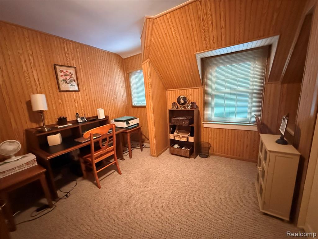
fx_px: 129
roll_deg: +3.2
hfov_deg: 102.1
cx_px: 159
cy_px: 120
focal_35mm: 14
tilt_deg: -10.6
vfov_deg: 85.7
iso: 1250
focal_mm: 2.22
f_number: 2.2
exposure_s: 1/60
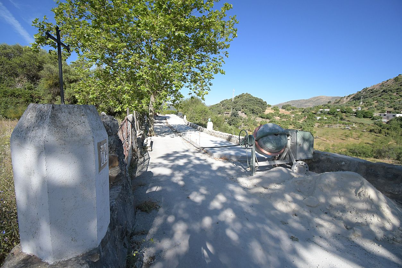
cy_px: 134
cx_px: 201
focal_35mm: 15
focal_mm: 10
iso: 1000
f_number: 5
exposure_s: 1/5000
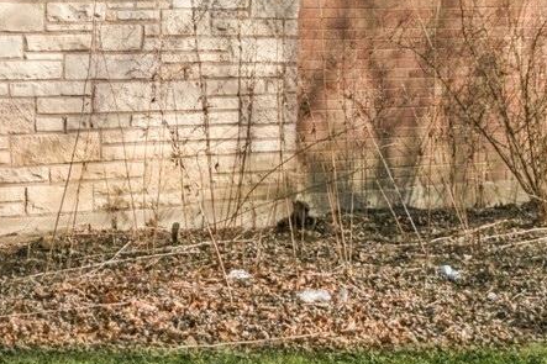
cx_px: -119
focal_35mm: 112
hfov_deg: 17.4
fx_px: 1701
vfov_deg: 11.5
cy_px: -247
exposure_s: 1/2500
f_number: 8
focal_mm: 31
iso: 200
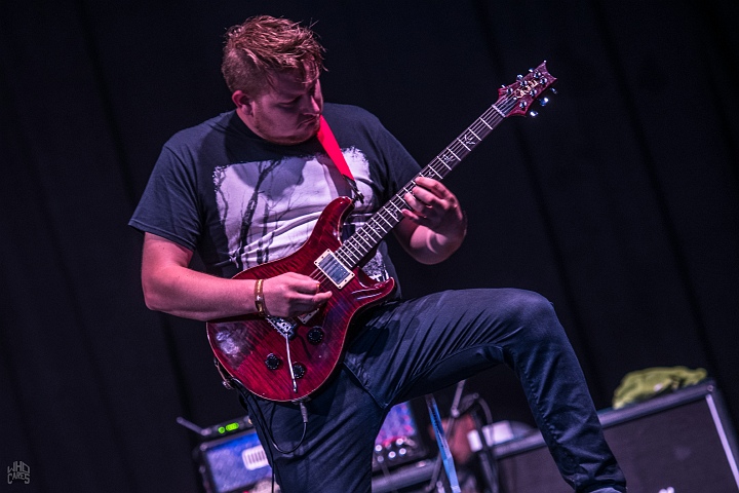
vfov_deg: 6.5
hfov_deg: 9.8
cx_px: 370
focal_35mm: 210
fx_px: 4310
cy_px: 246
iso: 800
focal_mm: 140
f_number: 2.8
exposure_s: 1/100
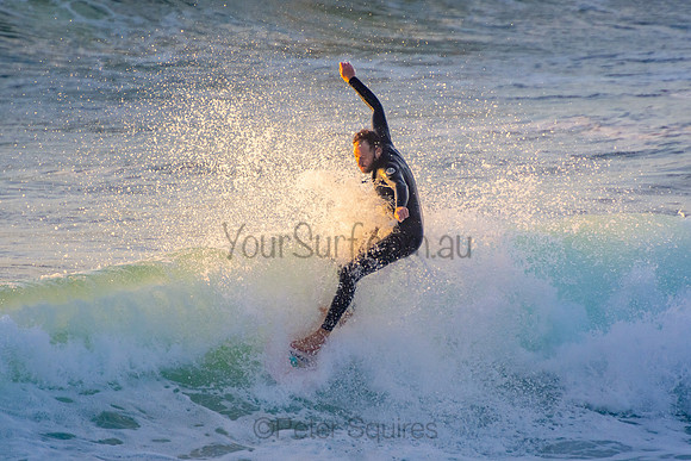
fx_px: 11929
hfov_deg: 3.3
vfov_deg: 2.2
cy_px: 230
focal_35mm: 621
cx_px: 346
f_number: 5.6
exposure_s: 1/1000
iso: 450
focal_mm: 400
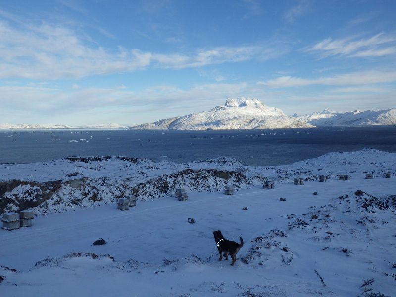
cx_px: 198
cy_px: 148
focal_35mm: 28
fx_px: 320
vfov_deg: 49.7
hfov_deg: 63.4
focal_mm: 5
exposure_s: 1/800
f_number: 4.2
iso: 125
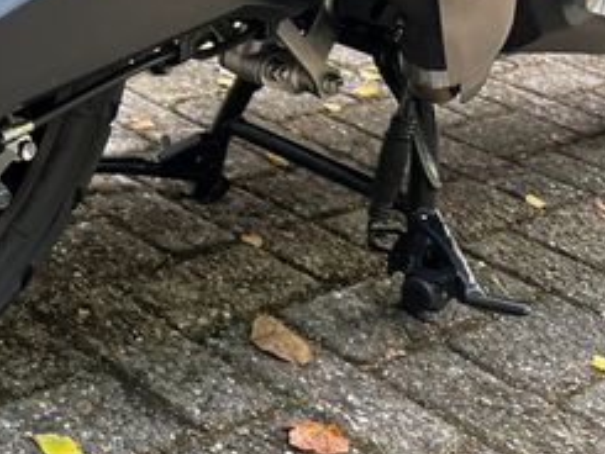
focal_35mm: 68
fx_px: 1189
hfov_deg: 25.5
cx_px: -126
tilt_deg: -14.0
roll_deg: -5.9
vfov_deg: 20.7
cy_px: -35
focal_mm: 5.1
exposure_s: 1/121
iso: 80
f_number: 1.6
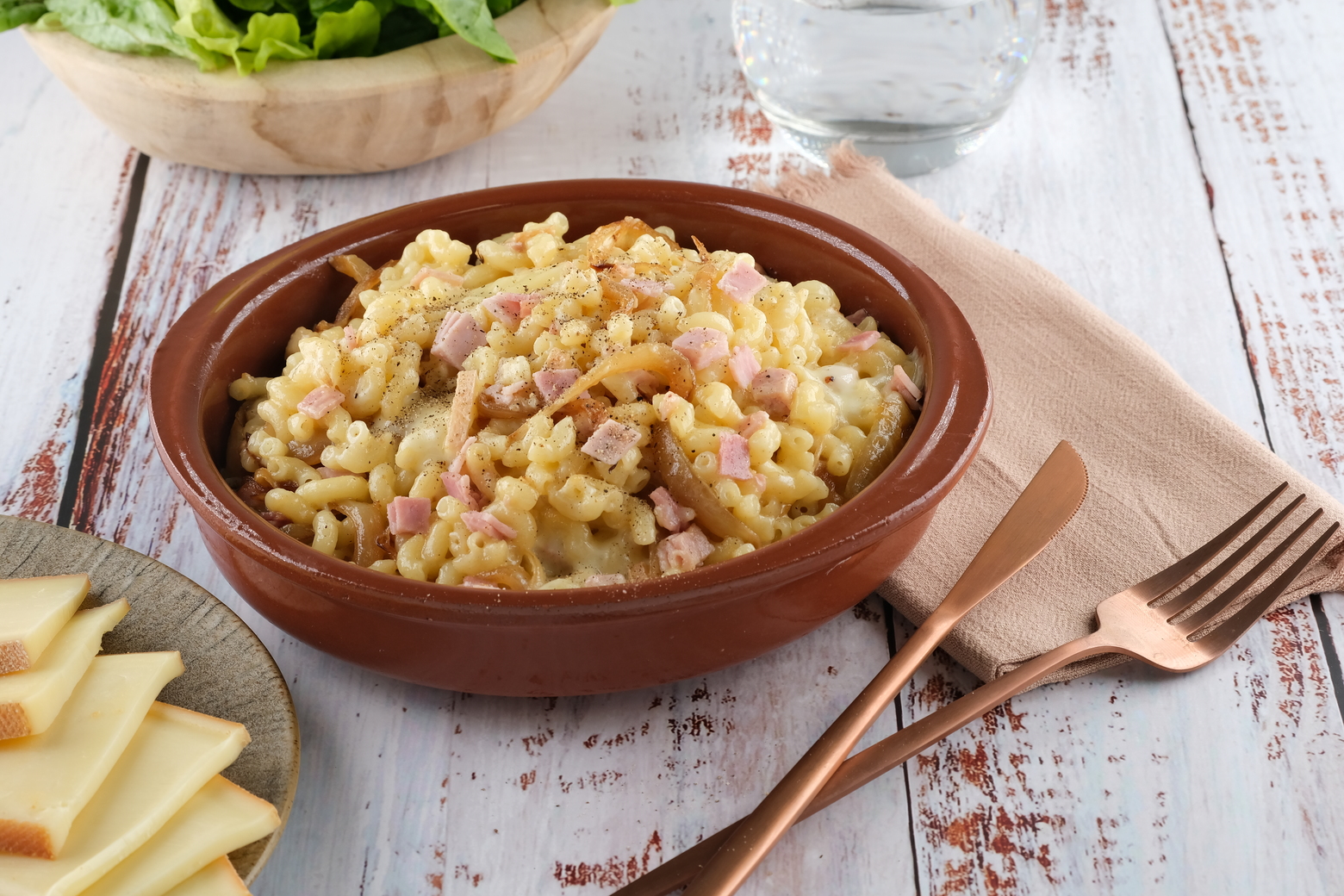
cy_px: 448
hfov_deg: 22.6
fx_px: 3360
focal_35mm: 90
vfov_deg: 15.2
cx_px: 672
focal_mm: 60
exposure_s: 1/30
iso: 200
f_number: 11
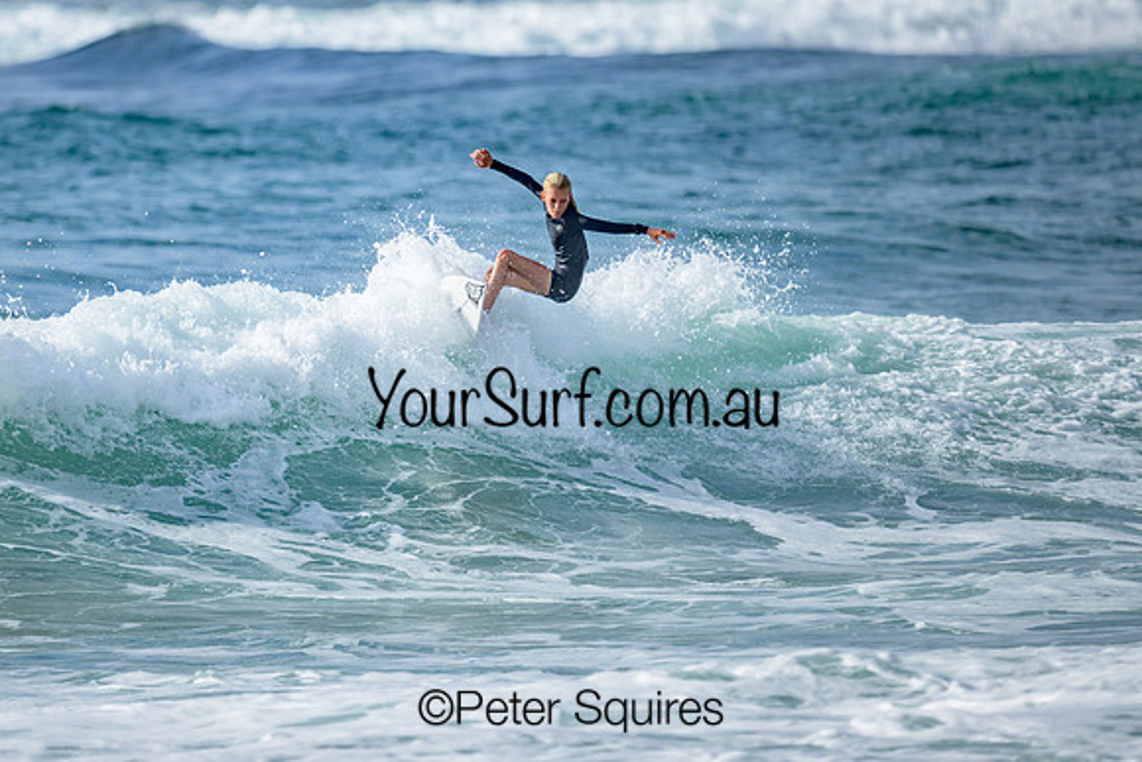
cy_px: 323
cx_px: 427
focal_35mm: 1099
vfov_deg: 1.3
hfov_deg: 1.9
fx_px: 34883
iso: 200
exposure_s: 1/2500
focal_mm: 800
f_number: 6.3
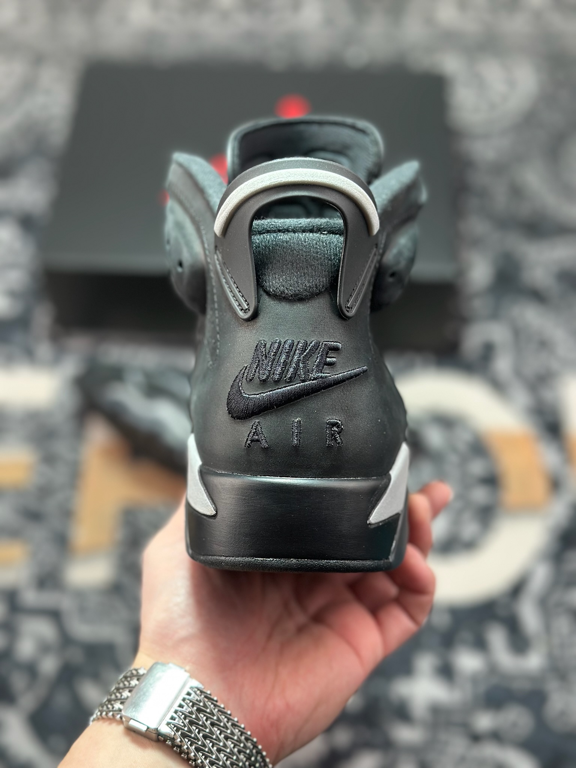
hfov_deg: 30.3
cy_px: 384
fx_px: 1065
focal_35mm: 48
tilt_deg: -57.5
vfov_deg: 39.7
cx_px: 288
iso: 64
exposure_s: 1/151
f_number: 1.78
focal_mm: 6.86
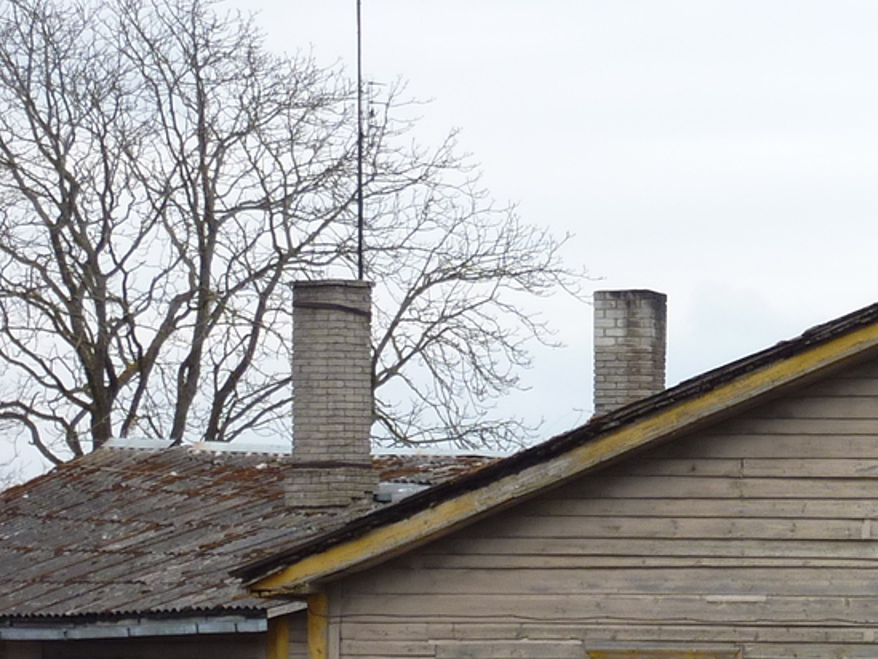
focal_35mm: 172
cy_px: 635
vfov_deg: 8.6
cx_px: 998
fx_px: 4364
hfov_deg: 11.3
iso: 80
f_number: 3.9
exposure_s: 1/250
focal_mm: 9.7
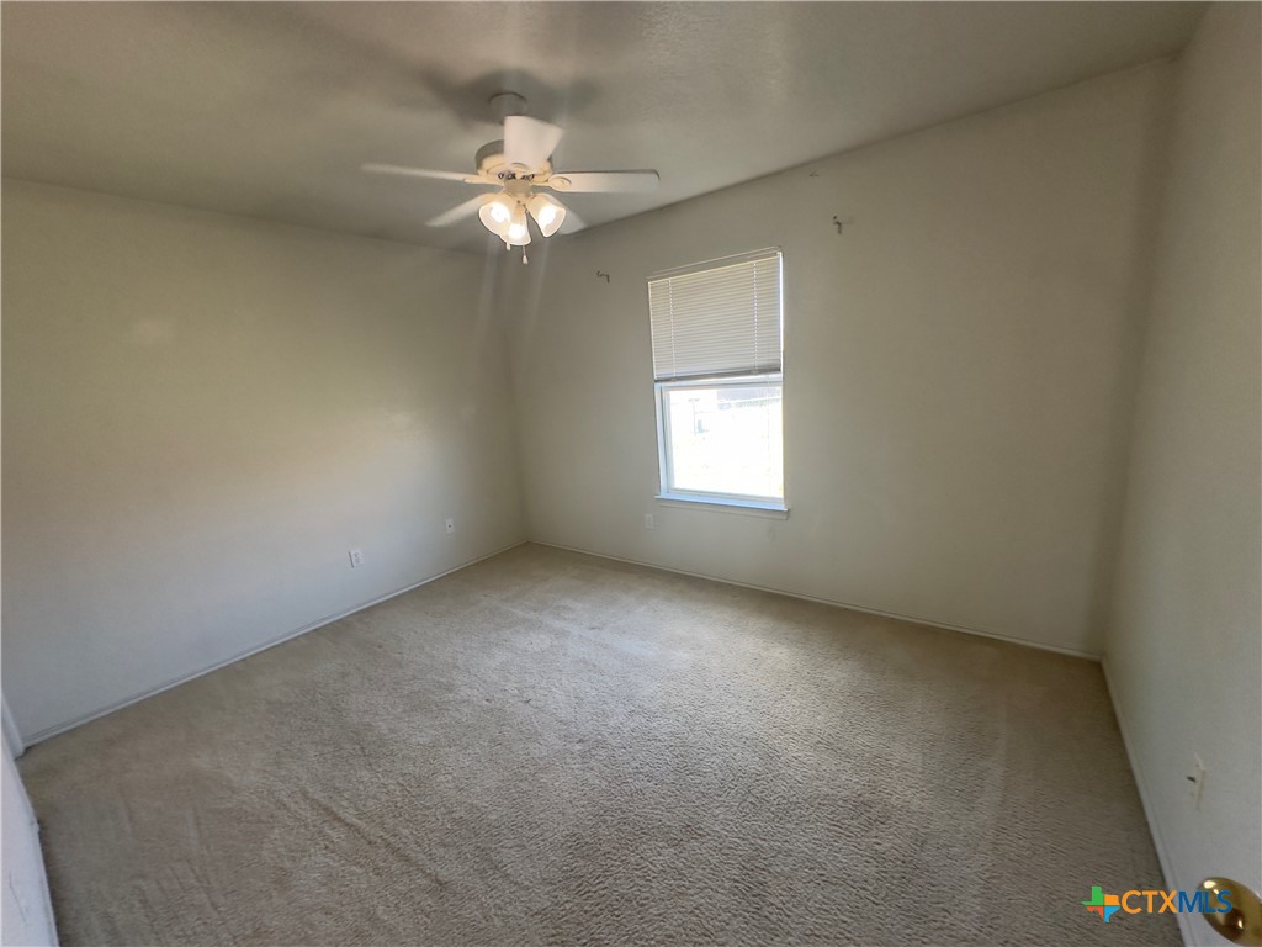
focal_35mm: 14
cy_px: 474
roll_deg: +6.3
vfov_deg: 85.7
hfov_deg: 102.1
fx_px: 510
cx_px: 631
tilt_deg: -15.0
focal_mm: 2.22
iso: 160
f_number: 2.2
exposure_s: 1/60
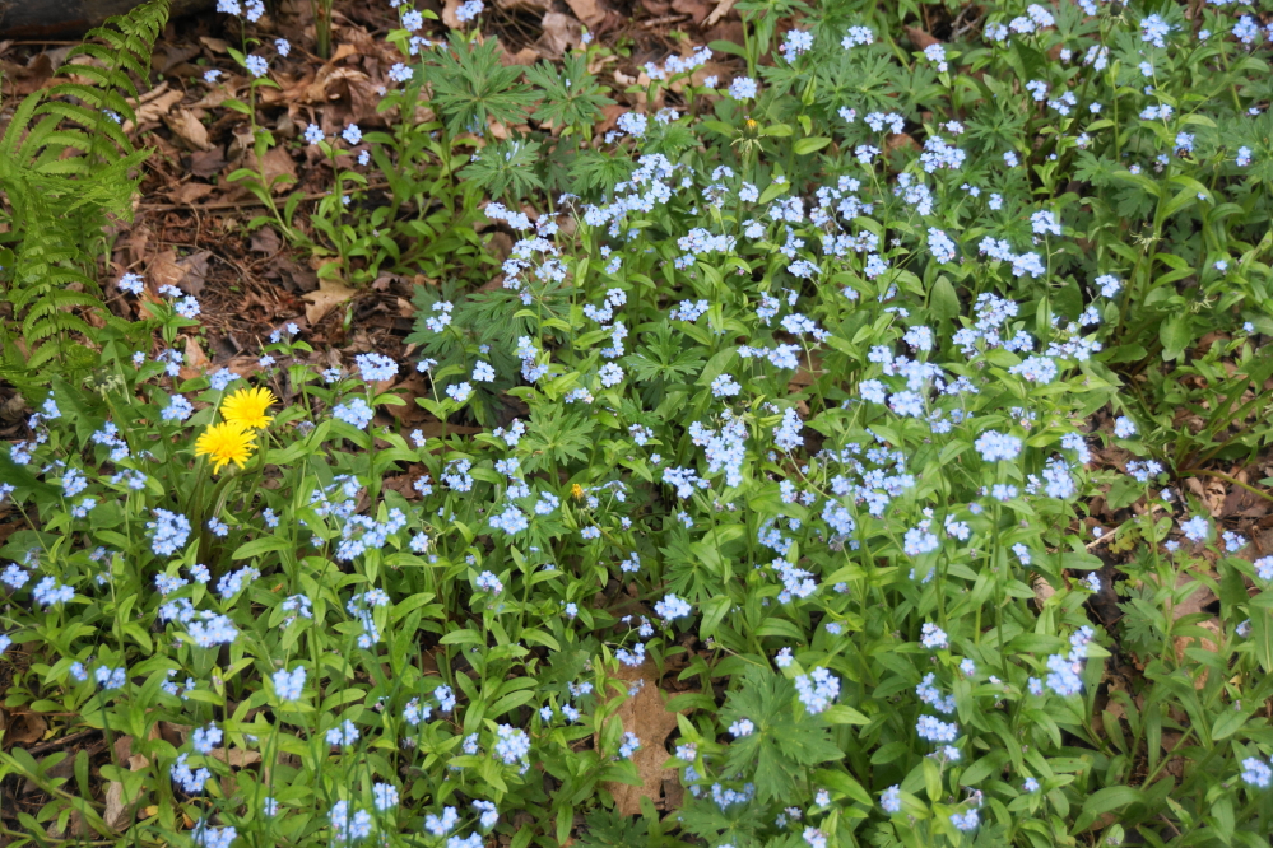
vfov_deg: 20.2
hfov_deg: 29.9
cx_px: 636
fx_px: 2387
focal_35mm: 68
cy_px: 424
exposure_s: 1/80
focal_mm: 45
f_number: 4.5
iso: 250
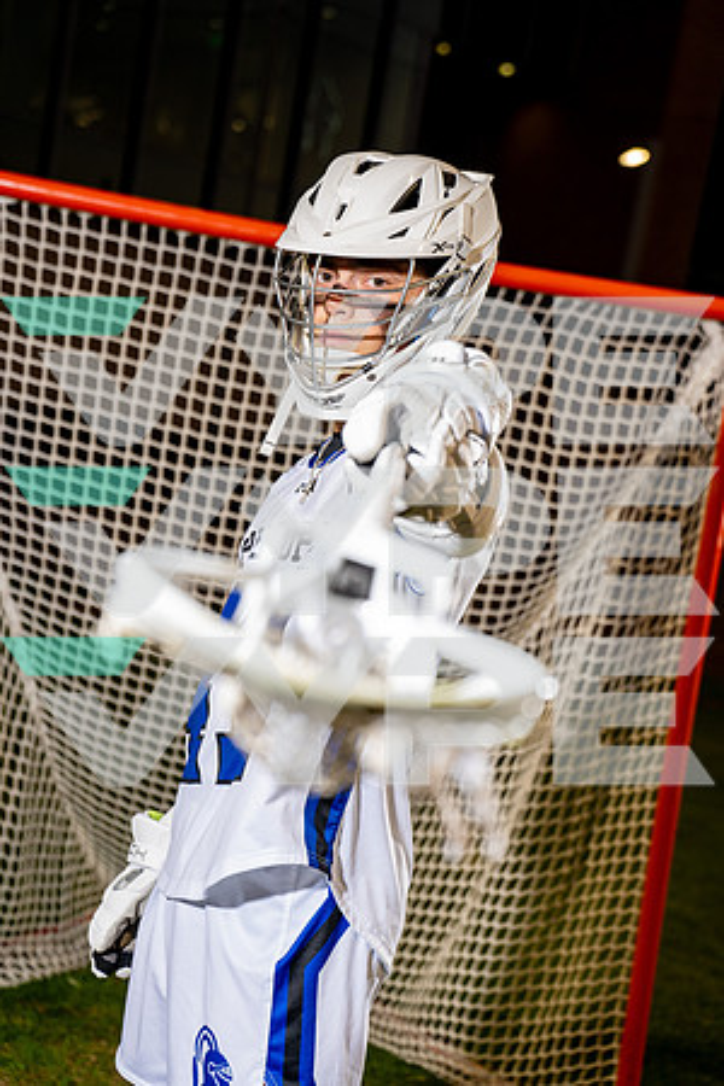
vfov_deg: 28.8
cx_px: 362
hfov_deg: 19.5
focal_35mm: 70
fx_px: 2112
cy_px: 543
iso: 400
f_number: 4
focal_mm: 70
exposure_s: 1/250
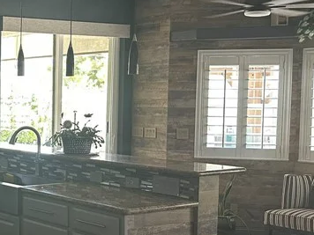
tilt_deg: -3.4
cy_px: 143
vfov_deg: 21.3
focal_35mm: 69
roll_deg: -0.2
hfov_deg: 25.3
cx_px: -64
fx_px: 626
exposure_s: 1/60
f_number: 1.78
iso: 250
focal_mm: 6.86
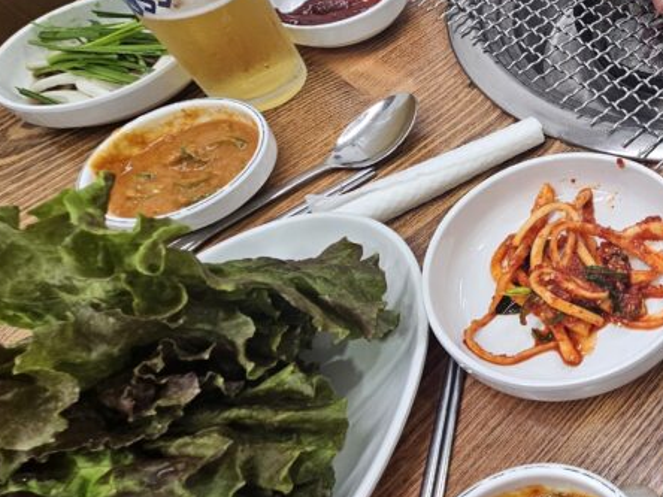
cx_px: 682
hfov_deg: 48.0
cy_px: 242
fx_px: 575
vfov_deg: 46.8
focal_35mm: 30
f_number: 2.2
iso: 100
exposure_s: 1/60
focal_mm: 2.2
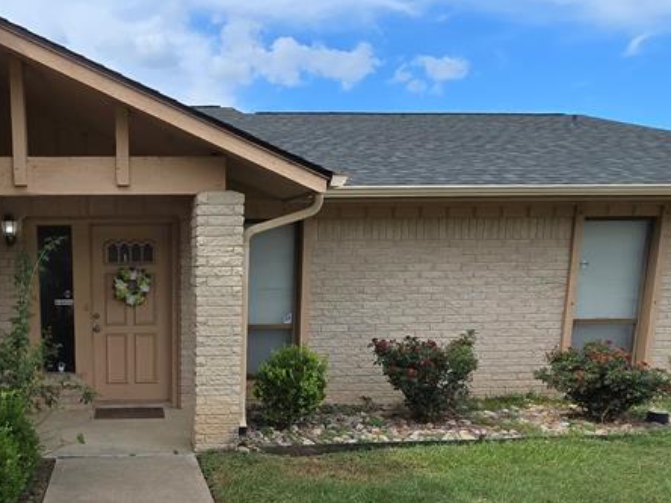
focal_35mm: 30
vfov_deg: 44.7
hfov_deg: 56.2
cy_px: 396
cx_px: 148
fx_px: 582
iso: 64
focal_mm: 2.2
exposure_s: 1/2000
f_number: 2.2
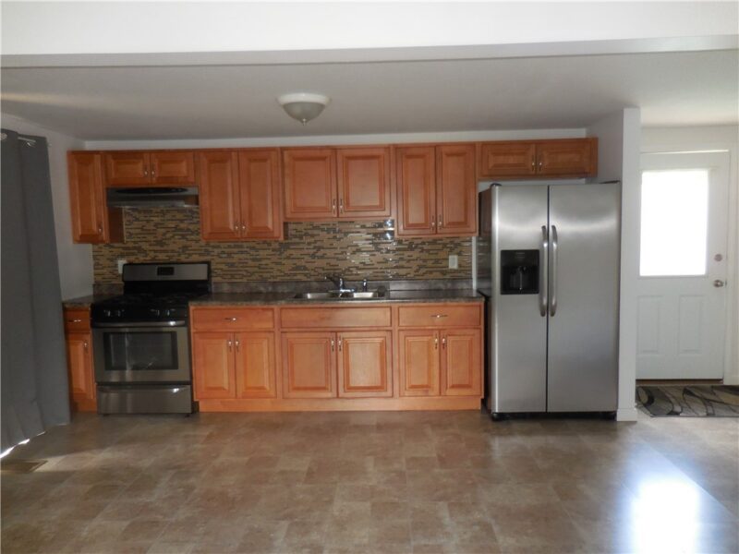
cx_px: 370
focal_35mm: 25
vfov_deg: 54.9
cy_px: 277
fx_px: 534
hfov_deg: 69.4
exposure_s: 1/25
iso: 250
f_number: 3.3
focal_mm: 4.5
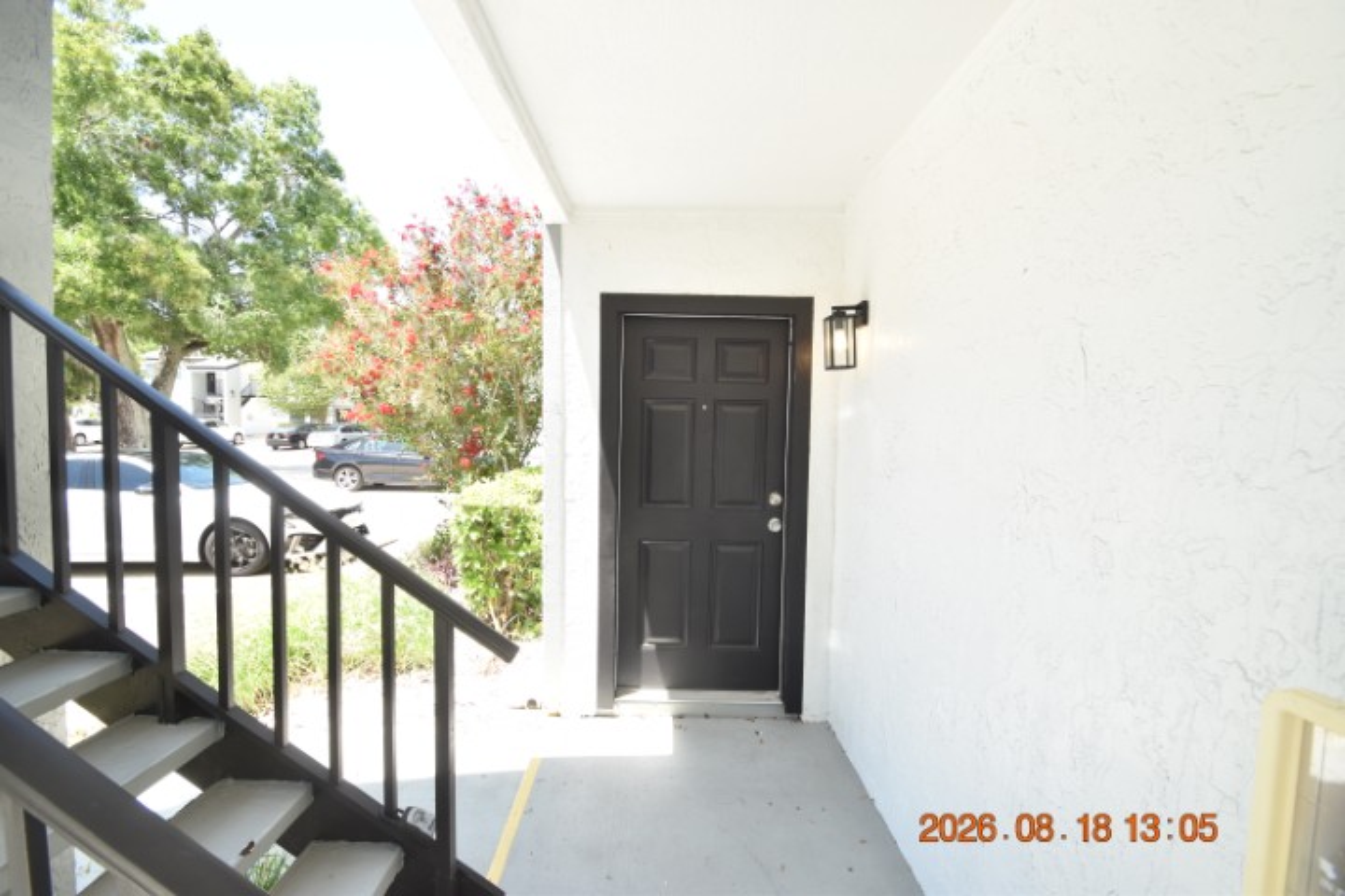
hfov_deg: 100.4
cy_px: 448
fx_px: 560
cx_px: 672
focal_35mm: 15
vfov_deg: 77.3
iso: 400
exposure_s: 1/250
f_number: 8
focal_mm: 10
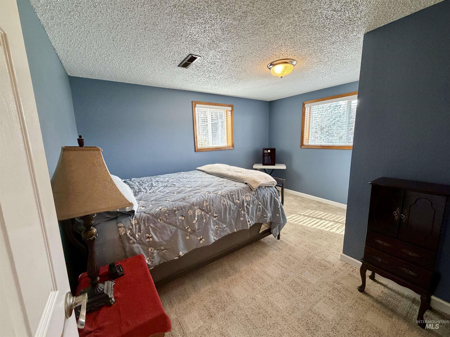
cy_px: 168
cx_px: 225
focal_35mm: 14
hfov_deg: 102.1
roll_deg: +1.7
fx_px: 182
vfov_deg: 85.7
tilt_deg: -9.5
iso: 200
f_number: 2.2
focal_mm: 2.22
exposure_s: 1/60
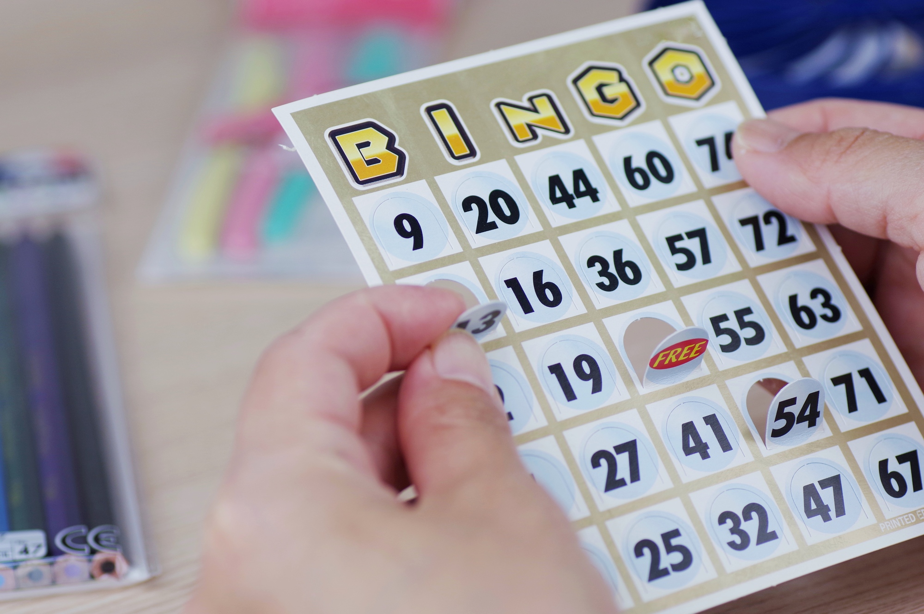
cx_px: 462
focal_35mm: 135
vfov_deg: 10.1
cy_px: 307
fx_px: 3461
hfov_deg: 15.2
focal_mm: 90
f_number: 3.5
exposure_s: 1/320
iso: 200
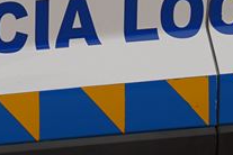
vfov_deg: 2.1
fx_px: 4233
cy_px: -97
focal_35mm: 654
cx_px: -3
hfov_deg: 3.2
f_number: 5.6
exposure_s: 1/250
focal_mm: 113
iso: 100
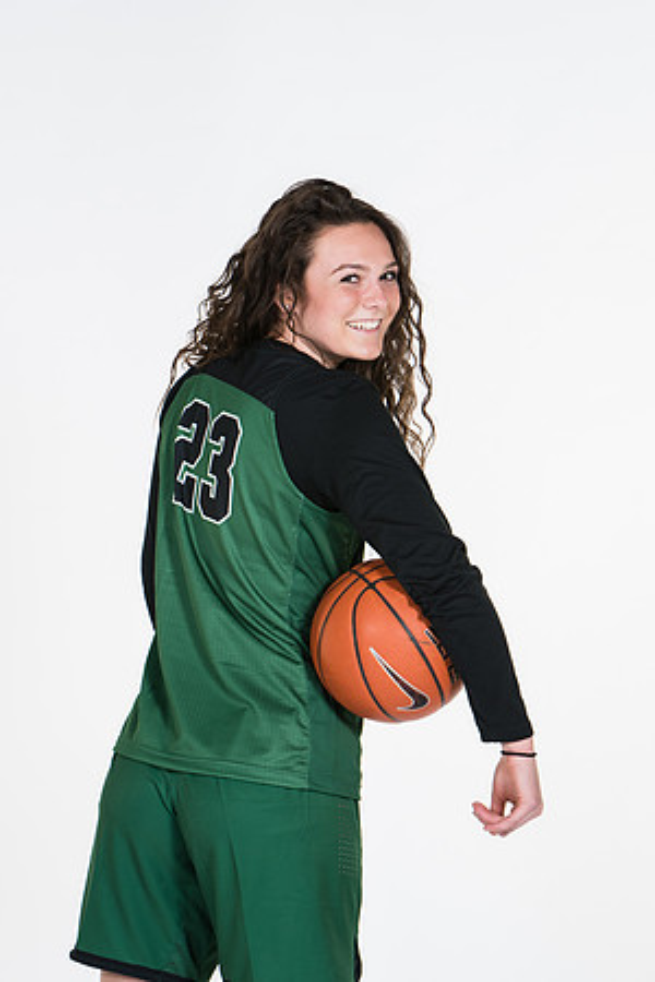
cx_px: 328
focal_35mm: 183
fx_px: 4994
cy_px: 491
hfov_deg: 7.5
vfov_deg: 11.2
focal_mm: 122
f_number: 5.6
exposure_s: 1/160
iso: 200
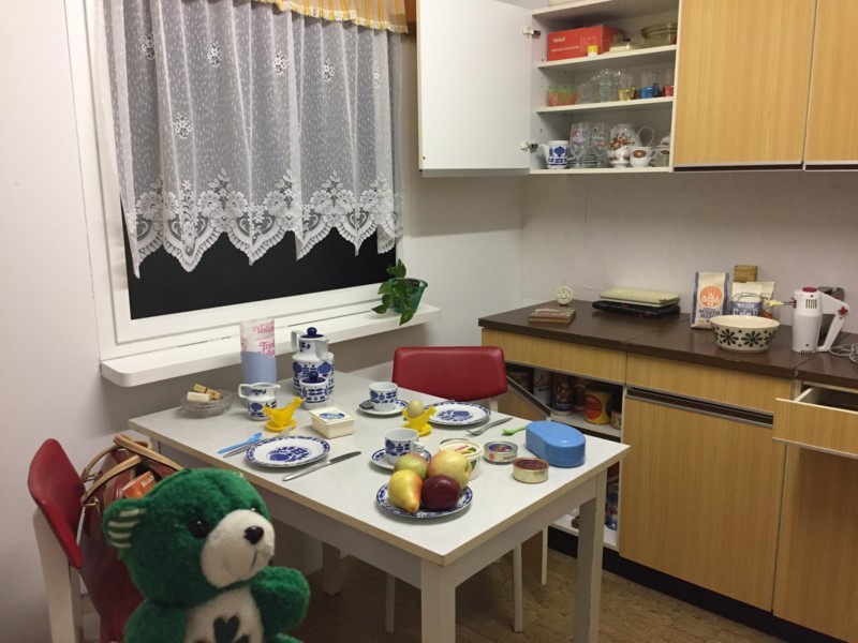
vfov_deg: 48.2
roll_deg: -1.2
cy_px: 322
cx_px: 429
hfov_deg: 61.7
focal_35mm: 29
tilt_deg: -10.8
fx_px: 719
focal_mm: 4.15
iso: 200
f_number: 2.2
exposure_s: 1/33
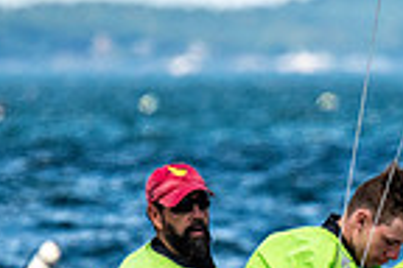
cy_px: 314
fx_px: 20350
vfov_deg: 0.8
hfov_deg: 1.1
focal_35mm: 1818
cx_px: 498
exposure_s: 1/3200
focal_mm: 300
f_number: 5
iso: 500
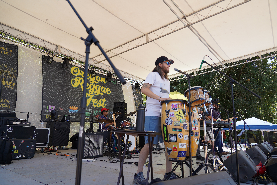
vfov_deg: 53.1
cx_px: 138
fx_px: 185
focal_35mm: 24
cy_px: 92
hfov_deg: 73.7
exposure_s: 1/250
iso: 100
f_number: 5
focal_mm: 24
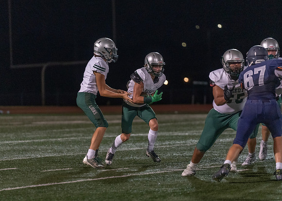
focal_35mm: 250
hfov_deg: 8.1
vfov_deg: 5.7
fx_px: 2003
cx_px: 115
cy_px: 111
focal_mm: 200
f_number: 2.8
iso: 6400
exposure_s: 1/1000
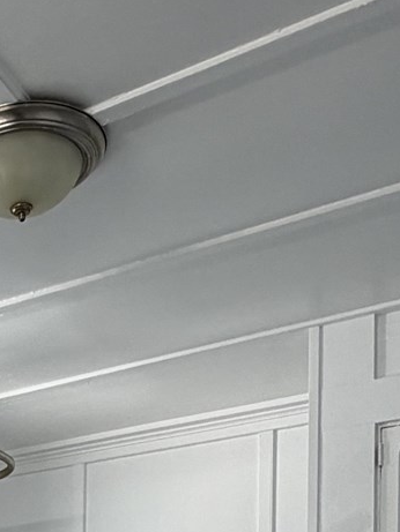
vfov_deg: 22.8
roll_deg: -0.8
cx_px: -134
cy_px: 789
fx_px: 1078
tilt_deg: +0.5
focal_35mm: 70
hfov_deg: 19.3
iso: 100
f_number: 2.2
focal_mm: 2.22
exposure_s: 1/120
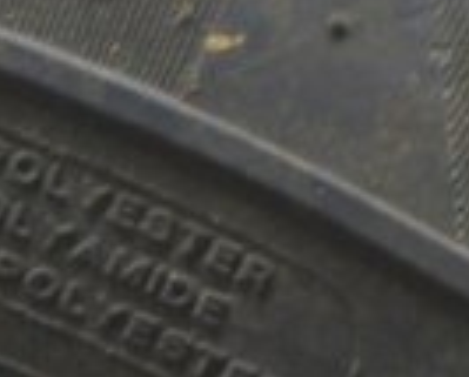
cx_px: -1192
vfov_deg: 3.2
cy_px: 1016
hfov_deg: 3.8
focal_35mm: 486
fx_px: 6755
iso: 400
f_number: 5.6
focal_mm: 45
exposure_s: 1/20
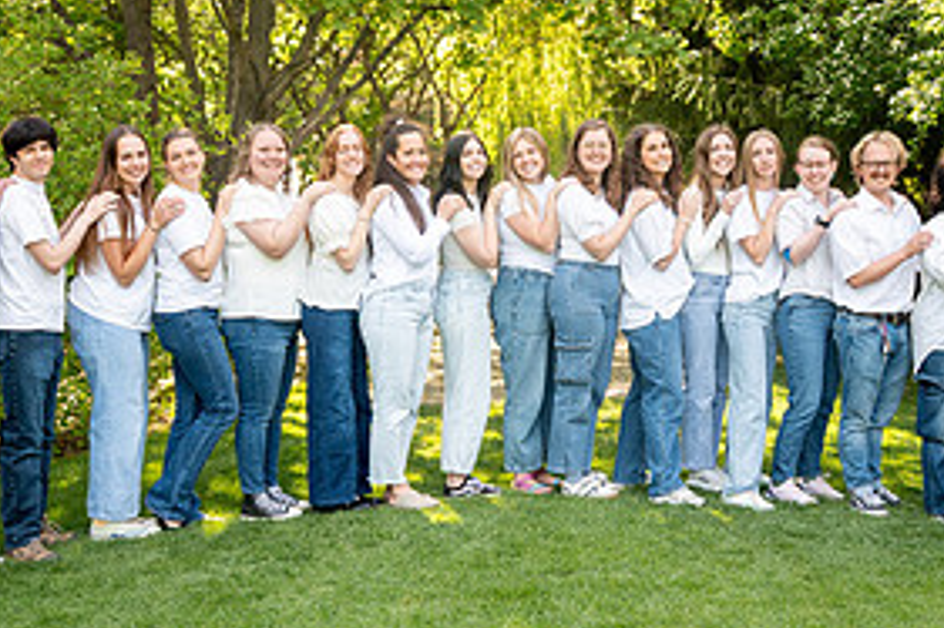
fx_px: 1572
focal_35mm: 60
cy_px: 386
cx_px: 500
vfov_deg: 22.5
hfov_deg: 33.4
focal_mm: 28
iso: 320
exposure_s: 1/250
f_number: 4
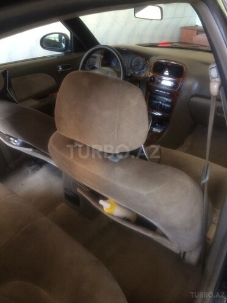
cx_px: 114
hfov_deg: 48.2
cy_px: 152
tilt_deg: -32.4
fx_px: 254
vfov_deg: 61.7
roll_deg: +2.2
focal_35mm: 29
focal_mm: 4.15
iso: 160
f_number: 2.2
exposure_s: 1/33
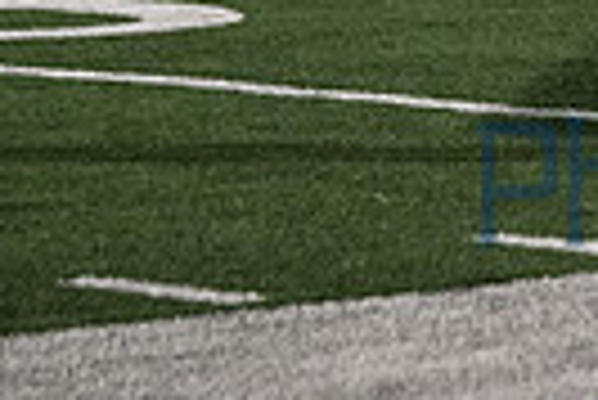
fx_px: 7599
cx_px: 1133
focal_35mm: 457
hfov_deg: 4.5
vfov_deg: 3.0
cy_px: -182
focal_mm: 105
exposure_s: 1/1250
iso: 5000
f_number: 2.8
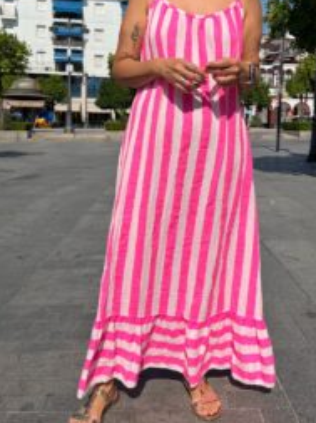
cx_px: 166
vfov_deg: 48.5
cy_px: 155
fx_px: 464
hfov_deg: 37.6
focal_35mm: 38
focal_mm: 6.76
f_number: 1.78
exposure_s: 1/9091
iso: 80
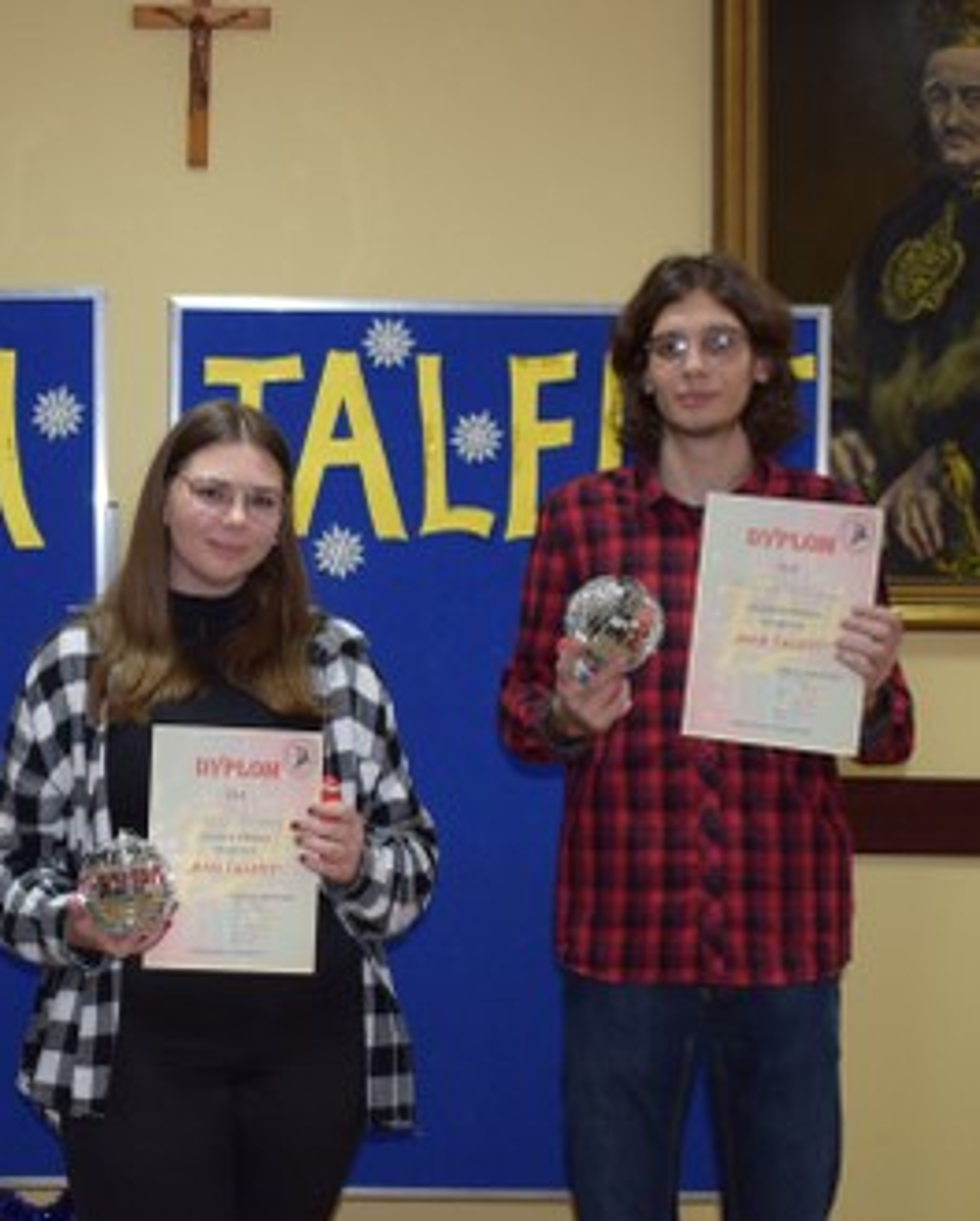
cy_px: 488
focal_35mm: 63
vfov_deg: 30.0
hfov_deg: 24.0
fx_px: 2277
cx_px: 223
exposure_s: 1/60
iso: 800
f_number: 3.8
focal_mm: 23
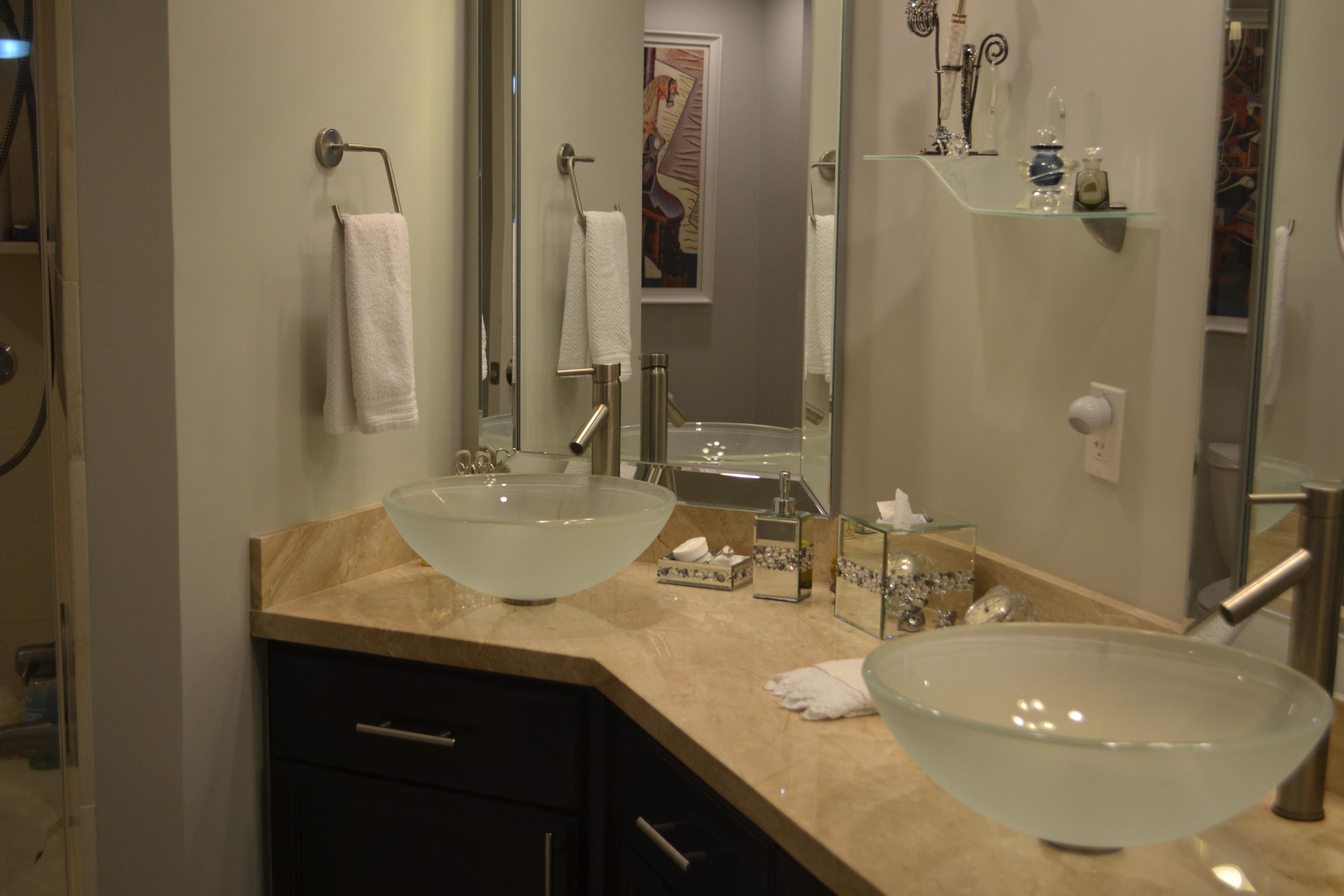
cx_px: 672
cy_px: 448
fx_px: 1680
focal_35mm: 45
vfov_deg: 29.9
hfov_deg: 43.6
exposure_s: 1/80
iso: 400
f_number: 4.5
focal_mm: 30
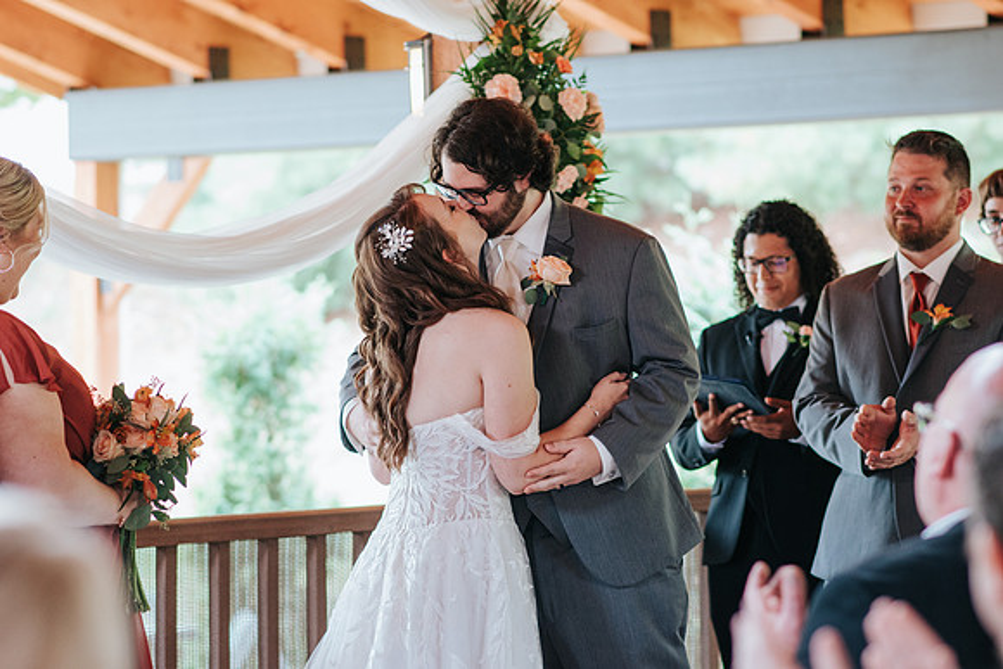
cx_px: 502
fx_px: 3553
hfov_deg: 16.1
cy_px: 334
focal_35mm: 128
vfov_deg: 10.8
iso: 800
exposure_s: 1/250
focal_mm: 85
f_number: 2.8
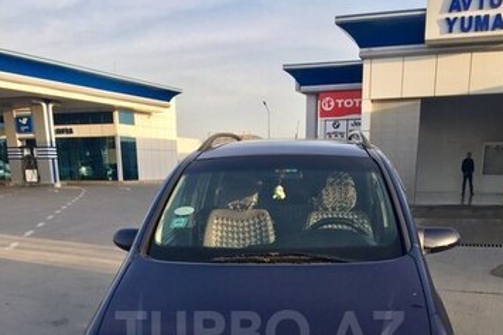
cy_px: 332
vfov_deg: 29.8
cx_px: 260
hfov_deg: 46.4
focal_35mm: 42
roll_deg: +0.4
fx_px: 587
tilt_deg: -13.2
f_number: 2.2
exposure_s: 1/476
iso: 32
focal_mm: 4.15
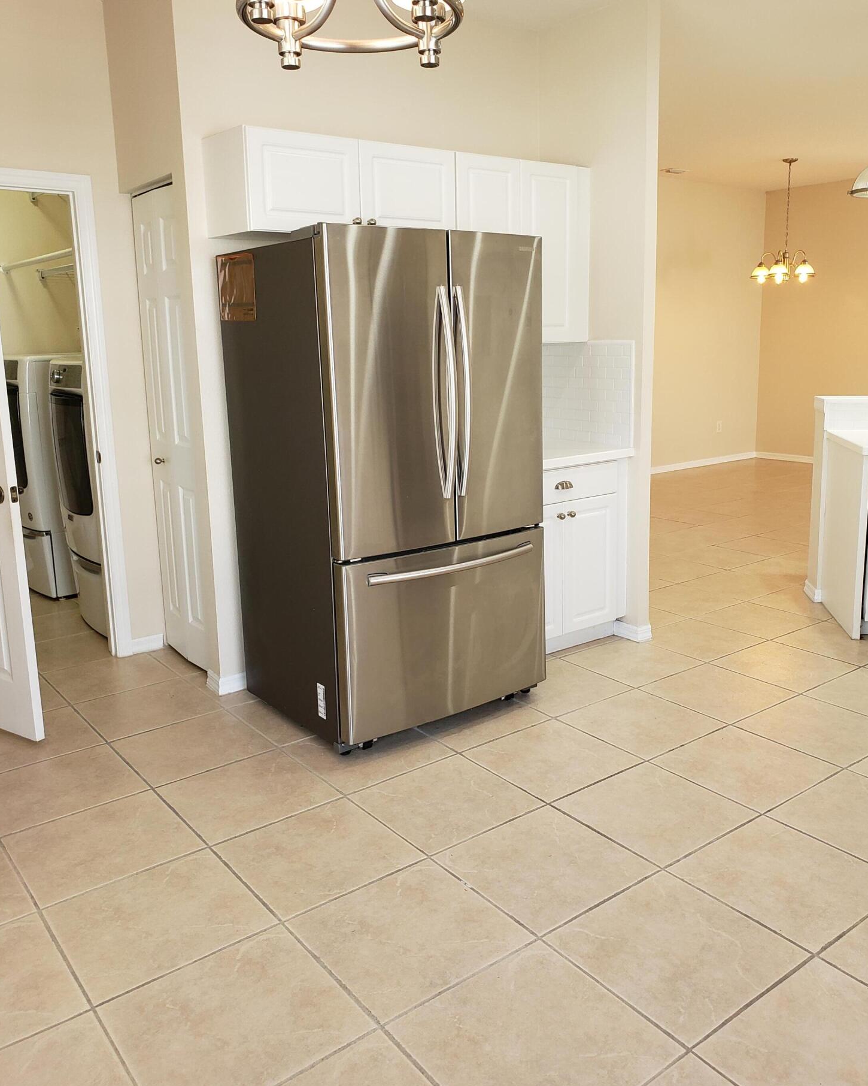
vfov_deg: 62.2
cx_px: 443
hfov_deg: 51.5
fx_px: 899
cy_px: 522
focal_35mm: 28
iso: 160
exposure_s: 1/60
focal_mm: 4.3
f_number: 2.4
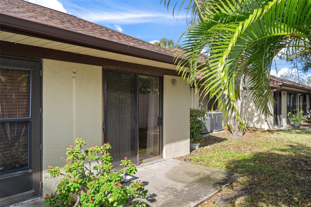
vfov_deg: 47.9
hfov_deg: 67.4
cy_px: 104
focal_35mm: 27
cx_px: 156
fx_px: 233
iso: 320
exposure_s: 1/50
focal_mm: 27
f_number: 8
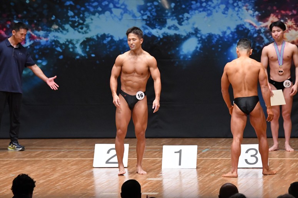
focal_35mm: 240
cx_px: 149
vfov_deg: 5.7
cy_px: 99
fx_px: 1986
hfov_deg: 8.6
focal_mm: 160
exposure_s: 1/400
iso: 6400
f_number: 5.6
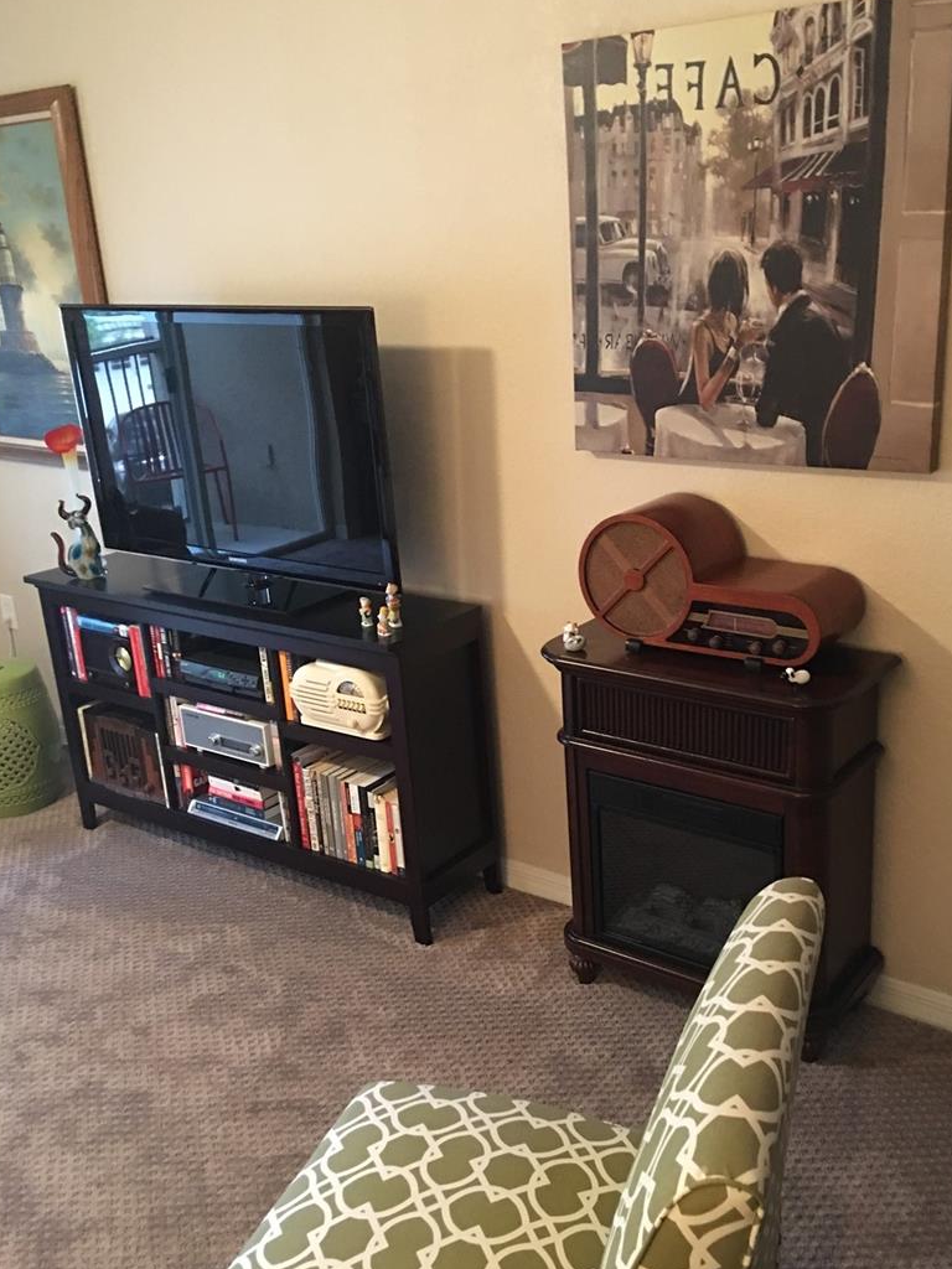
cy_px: 668
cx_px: 547
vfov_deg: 53.9
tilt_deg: -19.1
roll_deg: +2.6
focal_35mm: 34
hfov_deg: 41.7
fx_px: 1247
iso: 80
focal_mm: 4.15
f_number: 2.2
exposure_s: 1/4
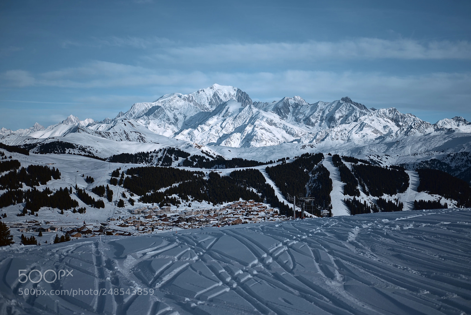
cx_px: 236
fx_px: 694
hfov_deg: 37.5
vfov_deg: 25.6
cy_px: 158
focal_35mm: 53
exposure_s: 1/2700
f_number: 2
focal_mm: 35
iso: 200
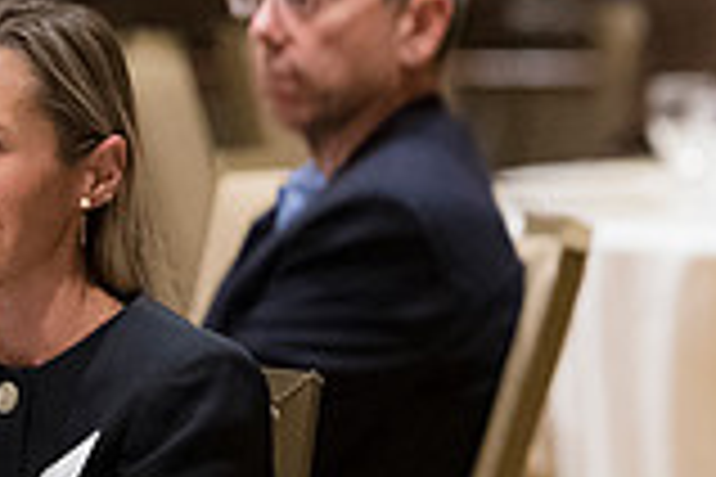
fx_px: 11216
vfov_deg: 2.4
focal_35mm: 564
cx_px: 1036
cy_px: 308
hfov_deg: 3.6
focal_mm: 155
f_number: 2.8
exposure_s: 1/160
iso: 5600
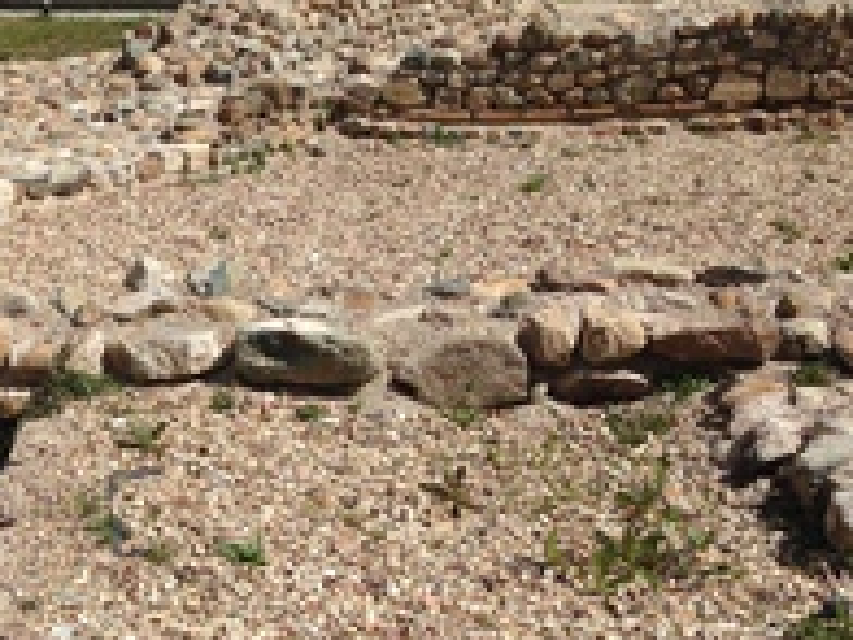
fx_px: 1823
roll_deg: -0.5
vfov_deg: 19.7
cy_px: 518
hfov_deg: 25.1
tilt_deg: -18.6
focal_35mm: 74
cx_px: 9
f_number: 2.4
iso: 50
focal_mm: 4.12
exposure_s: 1/2710
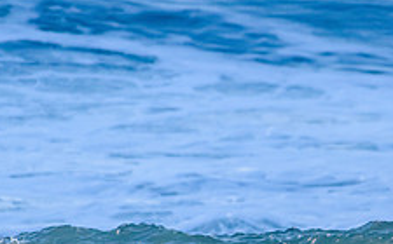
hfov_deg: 1.3
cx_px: 472
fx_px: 17115
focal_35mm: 1600
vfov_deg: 0.8
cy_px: 313
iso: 900
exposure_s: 1/2000
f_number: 5.6
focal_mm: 500
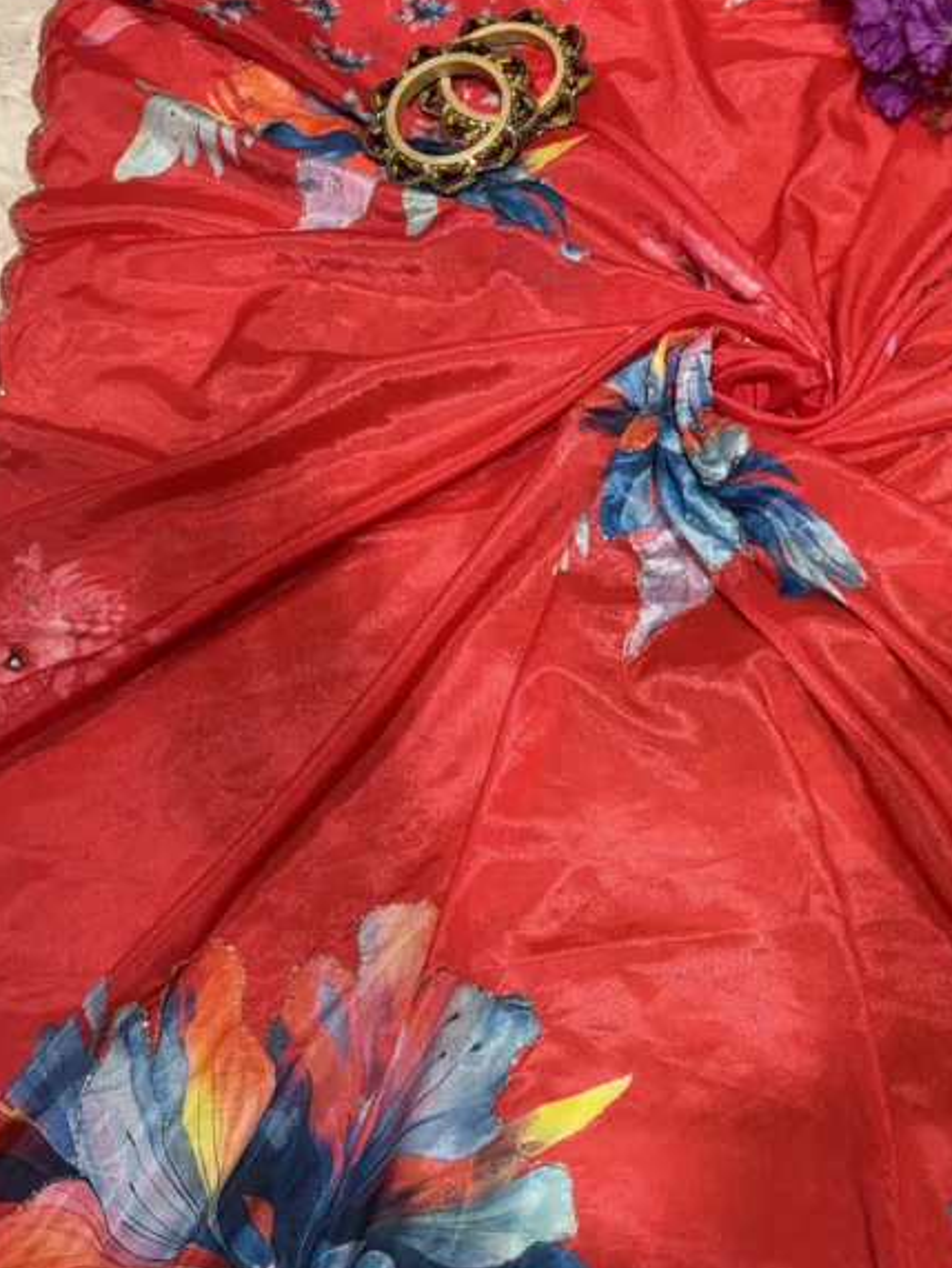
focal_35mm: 41
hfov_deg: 34.4
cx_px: 726
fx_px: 1502
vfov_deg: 45.2
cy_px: 829
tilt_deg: -69.1
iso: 32
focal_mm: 5.96
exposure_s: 1/100
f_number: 1.6
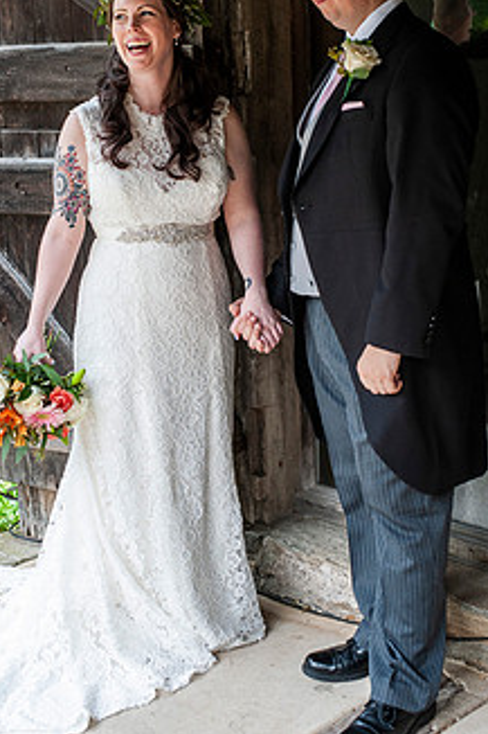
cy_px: 270
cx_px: 204
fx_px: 1404
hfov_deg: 19.7
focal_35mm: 69
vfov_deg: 29.1
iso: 640
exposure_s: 1/800
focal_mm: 50
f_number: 4.5
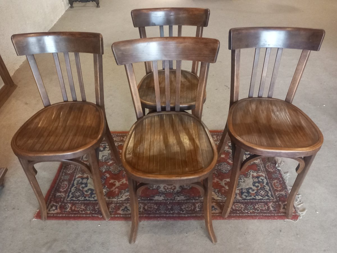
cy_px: 126
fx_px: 263
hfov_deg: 65.3
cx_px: 168
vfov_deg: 51.4
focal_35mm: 27
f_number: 1.8
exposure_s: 1/20
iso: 500
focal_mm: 4
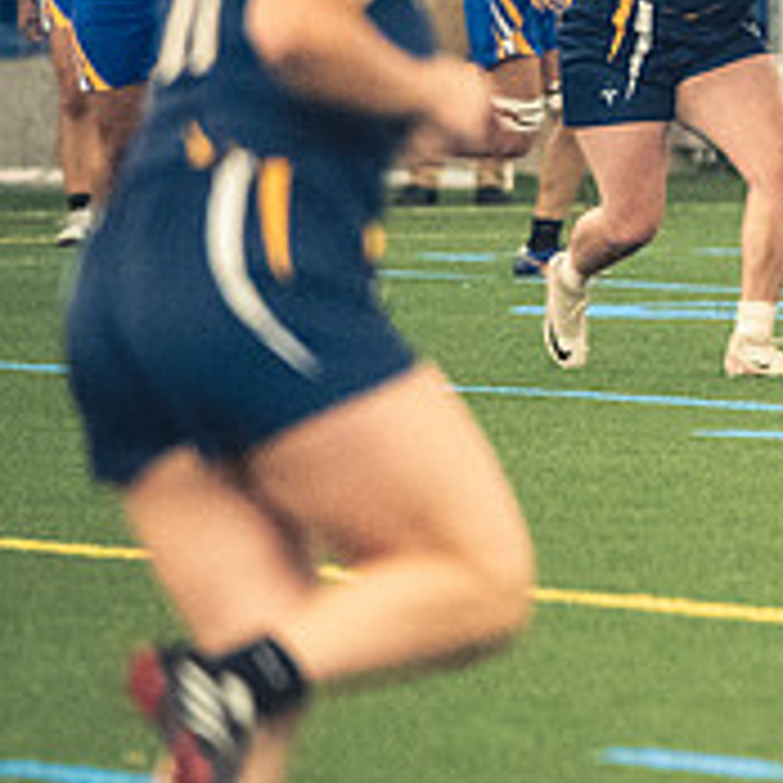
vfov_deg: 2.1
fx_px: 21701
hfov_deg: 2.1
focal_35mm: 848
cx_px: 1292
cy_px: 234
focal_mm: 200
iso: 12800
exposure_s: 1/500
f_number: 2.8
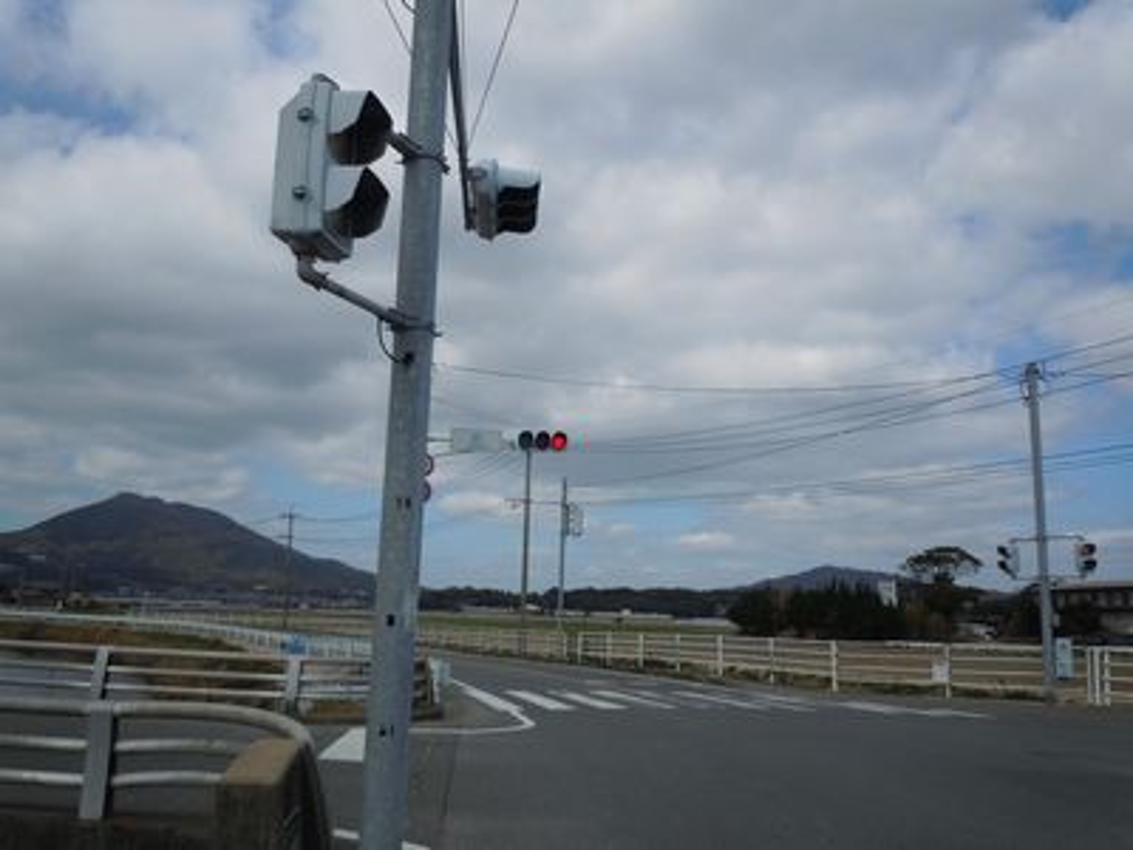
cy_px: 425
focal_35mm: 28
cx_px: 566
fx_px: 916
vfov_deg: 49.7
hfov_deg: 63.4
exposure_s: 1/400
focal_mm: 5
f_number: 7.4
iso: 100
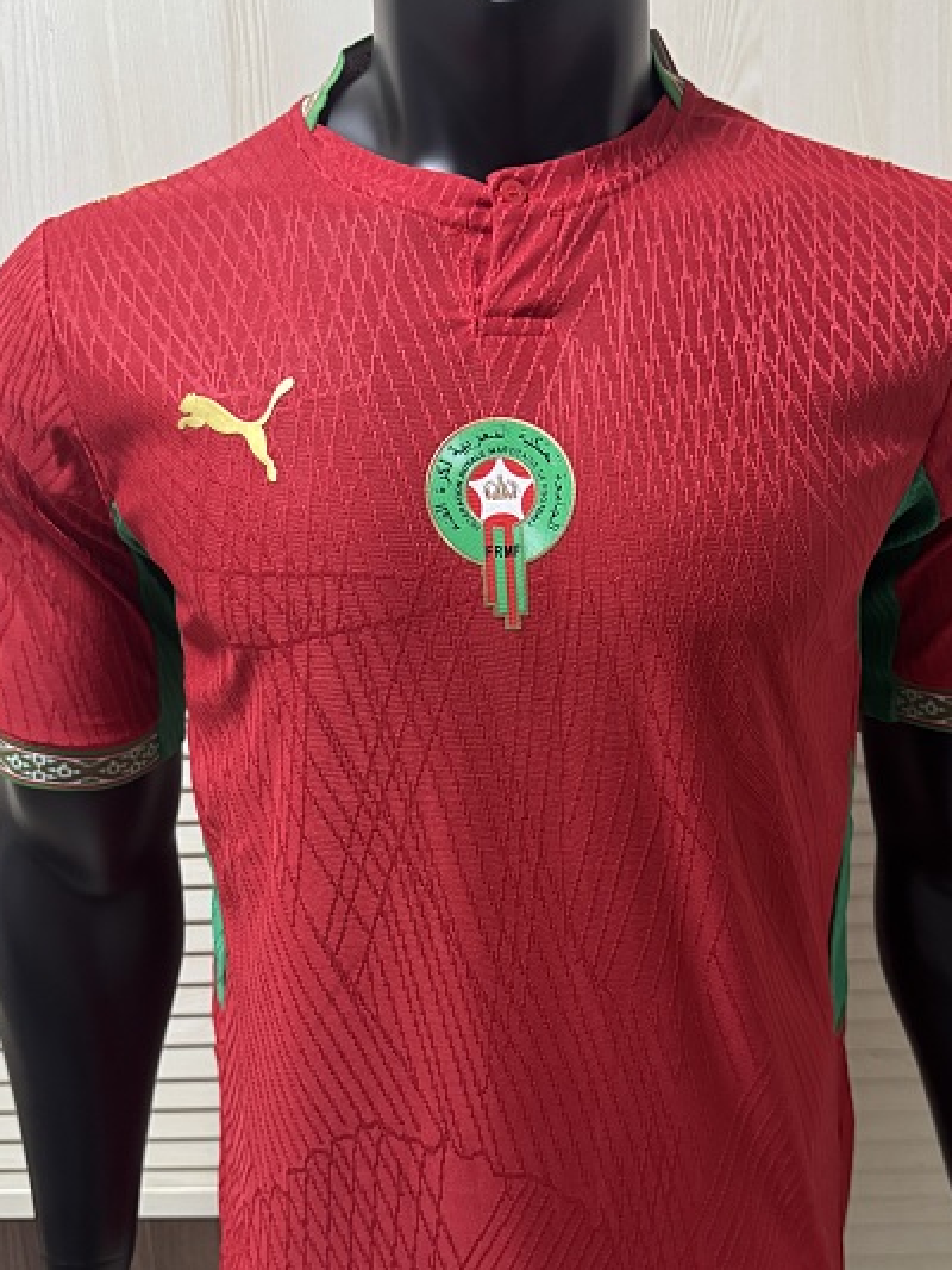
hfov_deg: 39.6
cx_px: 533
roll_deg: +2.3
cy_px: 712
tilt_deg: -12.7
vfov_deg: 51.2
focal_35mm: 36
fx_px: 1320
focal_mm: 6.76
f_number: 1.78
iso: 500
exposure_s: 1/60
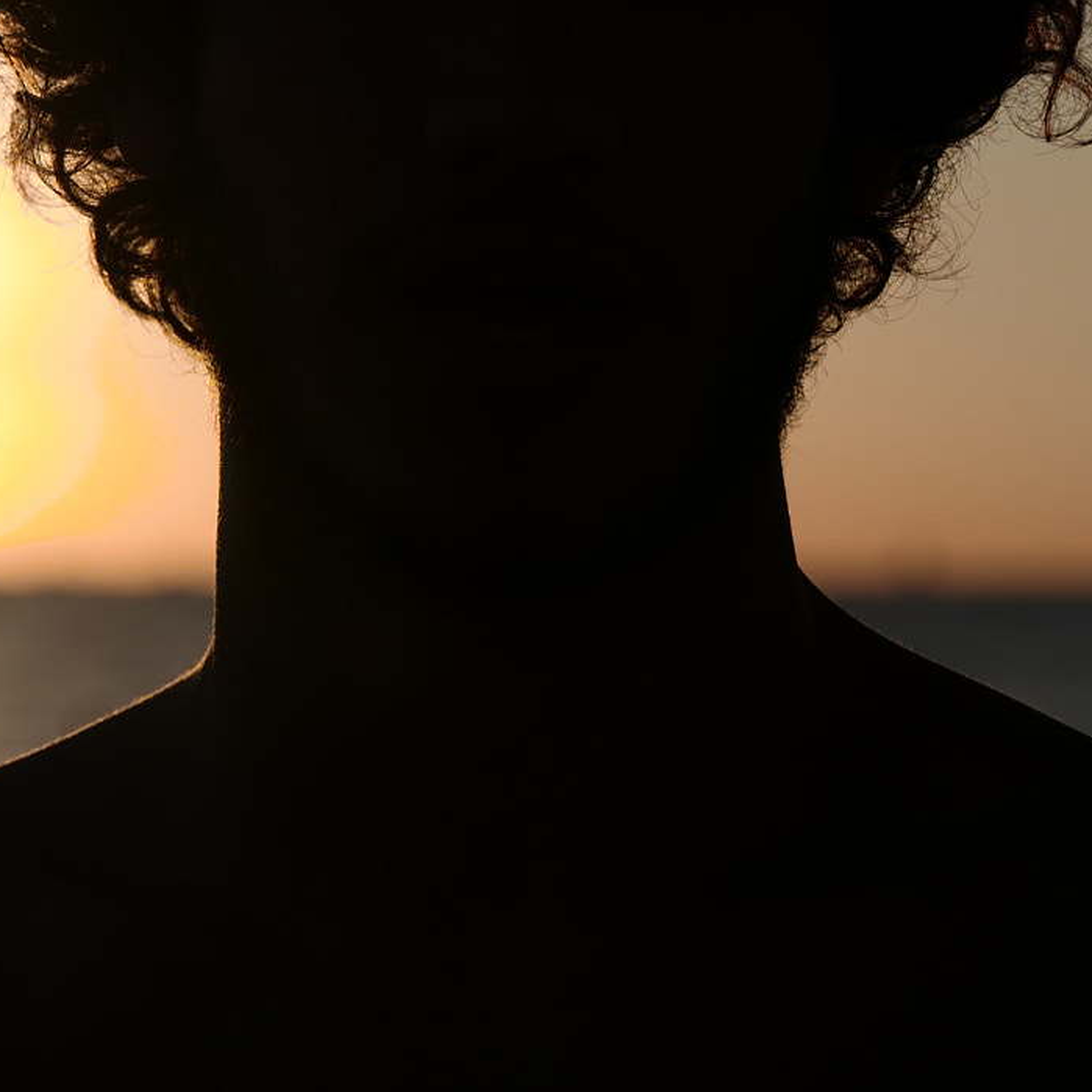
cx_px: -22
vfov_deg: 10.0
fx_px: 6246
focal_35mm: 175
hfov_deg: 9.9
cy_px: 369
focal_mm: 90
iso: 400
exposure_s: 1/2000
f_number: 5.6
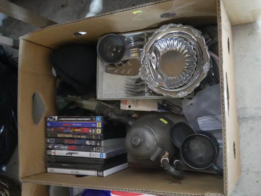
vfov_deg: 37.7
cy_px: 98
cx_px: 130
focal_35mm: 38
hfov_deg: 49.0
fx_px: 287
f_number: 4.1
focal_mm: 19
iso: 3200
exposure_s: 1/13
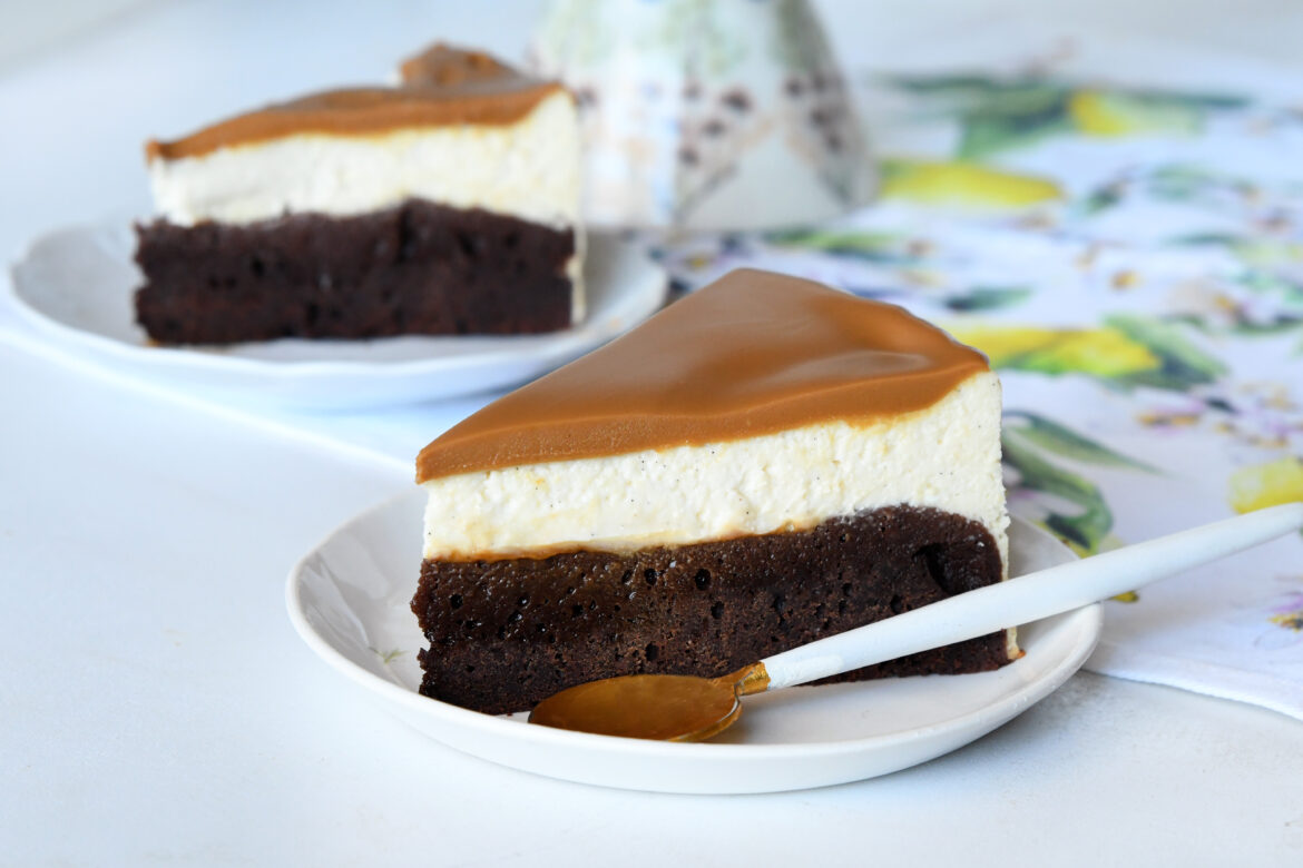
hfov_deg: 19.5
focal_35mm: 105
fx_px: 3800
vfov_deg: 13.0
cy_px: 434
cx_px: 652
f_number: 6.3
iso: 2000
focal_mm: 70
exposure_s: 1/125
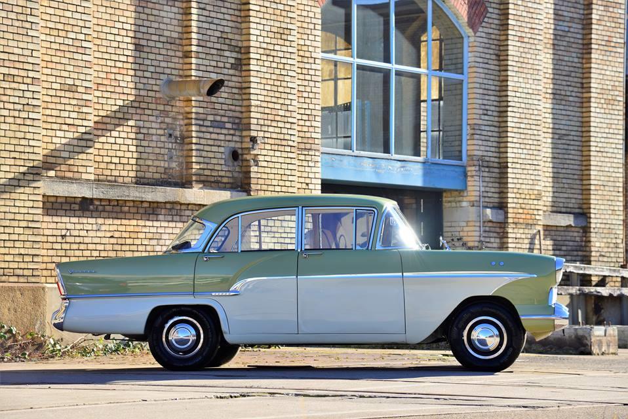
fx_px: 2095
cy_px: 210
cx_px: 314
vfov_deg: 11.4
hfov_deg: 17.1
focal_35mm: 120
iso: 200
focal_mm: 120
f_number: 7.1
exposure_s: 1/200
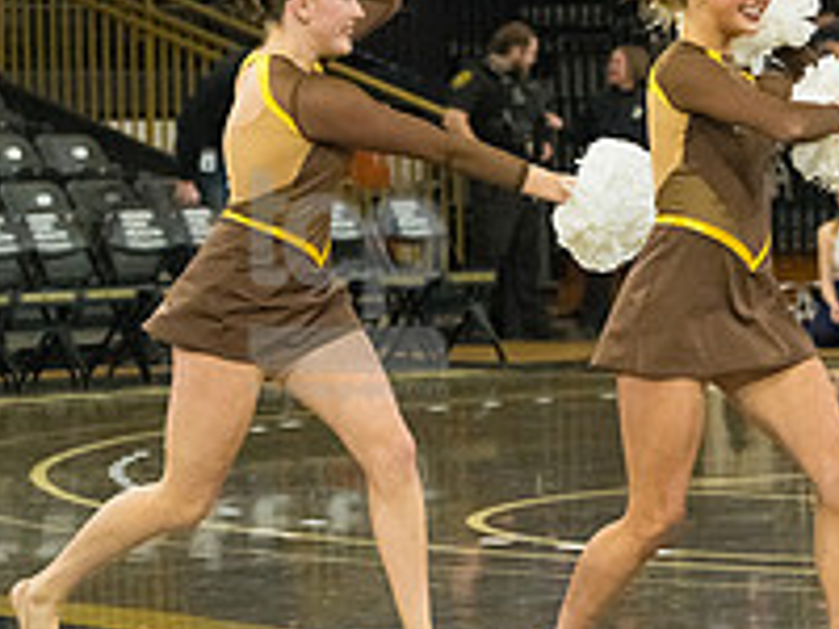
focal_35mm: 221
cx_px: 348
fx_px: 5356
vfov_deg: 6.7
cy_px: 285
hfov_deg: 9.0
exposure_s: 1/1600
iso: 6400
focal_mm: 102
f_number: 5
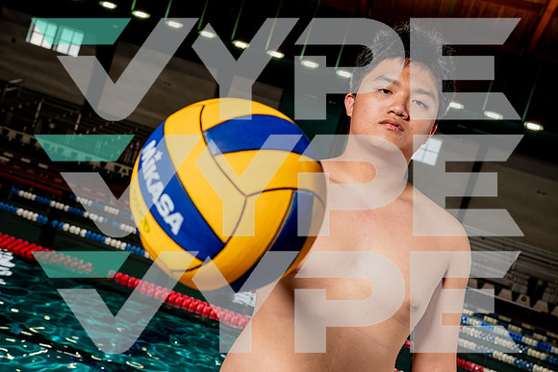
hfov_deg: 41.1
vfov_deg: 28.1
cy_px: 186
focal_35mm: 48
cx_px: 279
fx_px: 744
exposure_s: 1/250
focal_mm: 48
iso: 400
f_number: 7.1
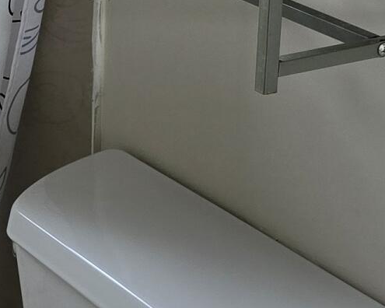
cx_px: -214
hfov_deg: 13.3
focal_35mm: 136
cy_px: -11
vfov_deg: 11.2
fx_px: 1550
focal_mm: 6.3
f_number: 1.7
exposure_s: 1/180
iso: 64
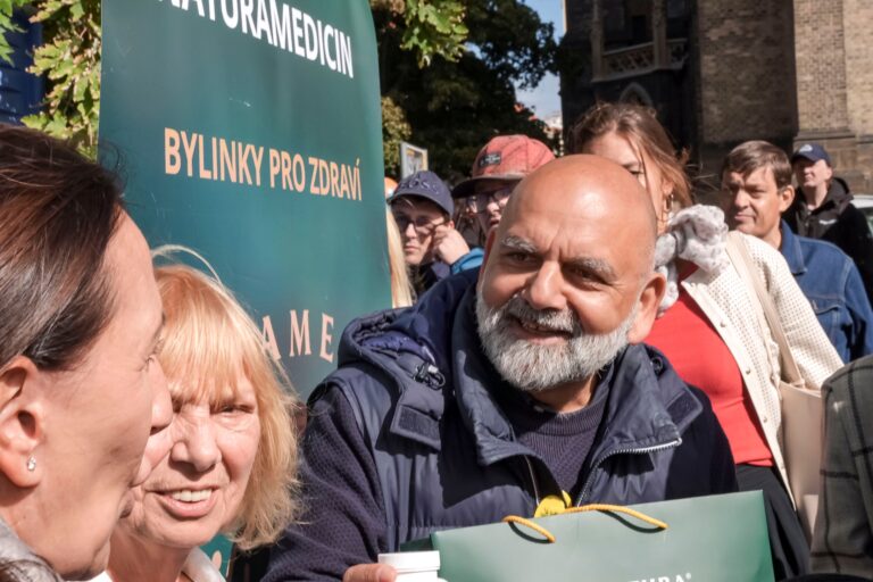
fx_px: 1503
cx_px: 436
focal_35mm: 62
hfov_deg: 32.4
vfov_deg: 21.9
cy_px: 291
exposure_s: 1/250
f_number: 10
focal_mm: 22
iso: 160
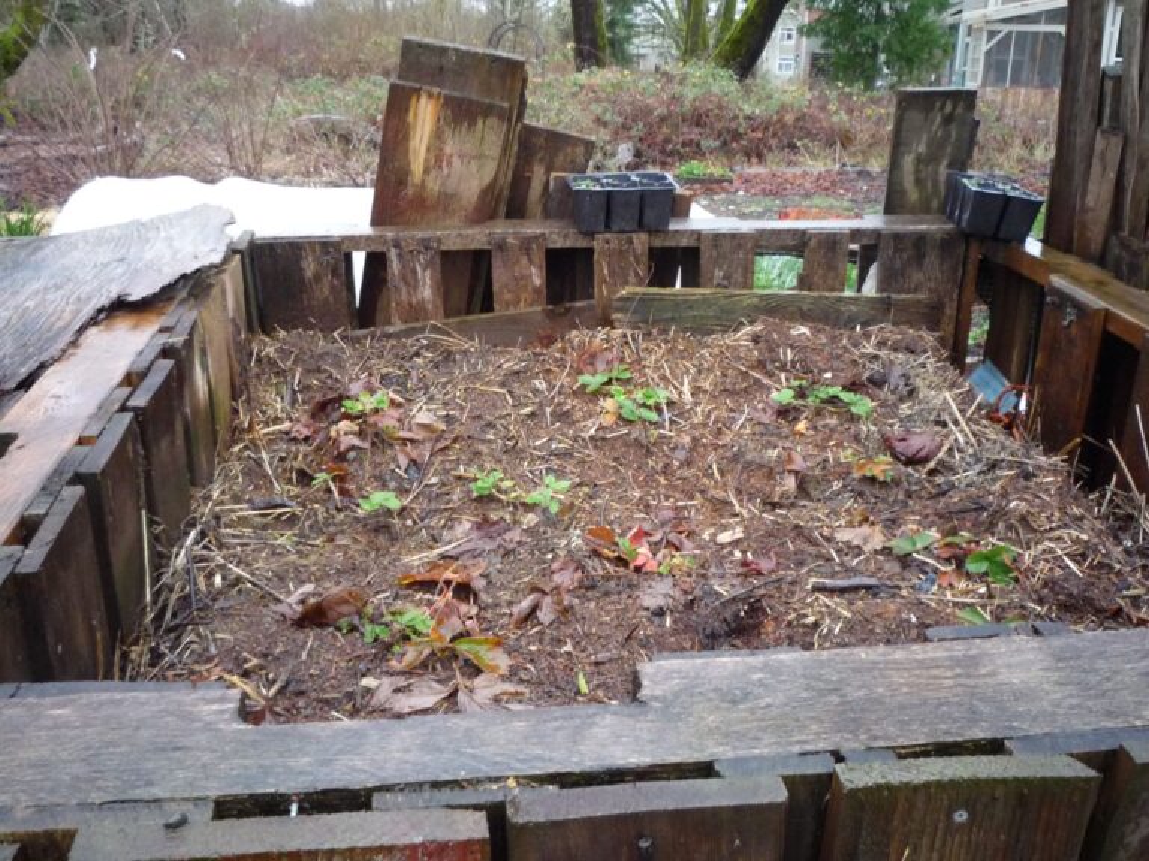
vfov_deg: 44.2
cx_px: 574
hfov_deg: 56.8
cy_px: 430
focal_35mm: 32
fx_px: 1062
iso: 250
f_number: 3.3
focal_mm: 5.2
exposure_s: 1/60
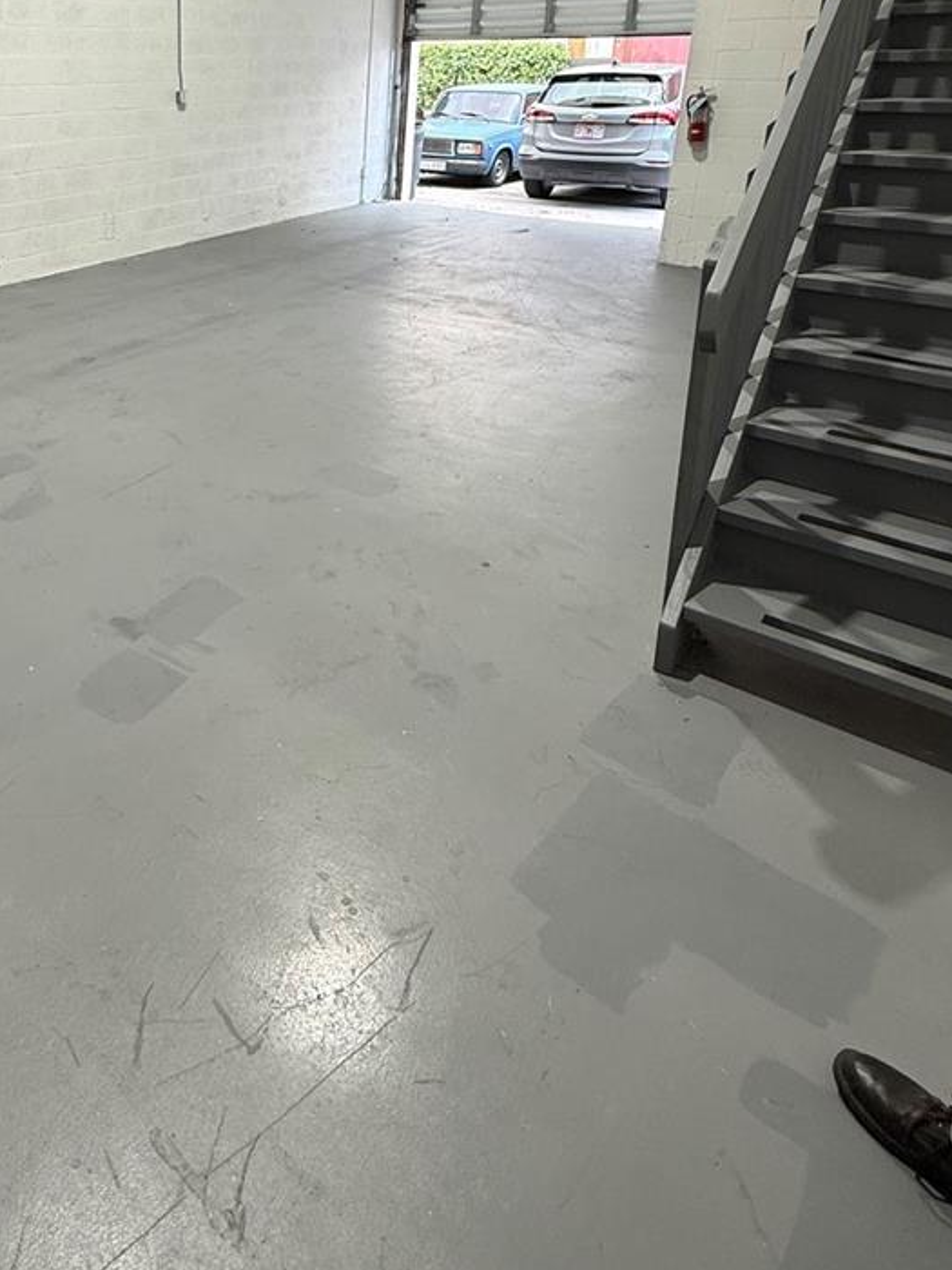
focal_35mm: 24
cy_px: 343
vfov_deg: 67.8
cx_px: 189
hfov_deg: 53.0
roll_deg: -0.5
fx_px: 880
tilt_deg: -16.0
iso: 160
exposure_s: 1/120
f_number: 2.2
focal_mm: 2.22
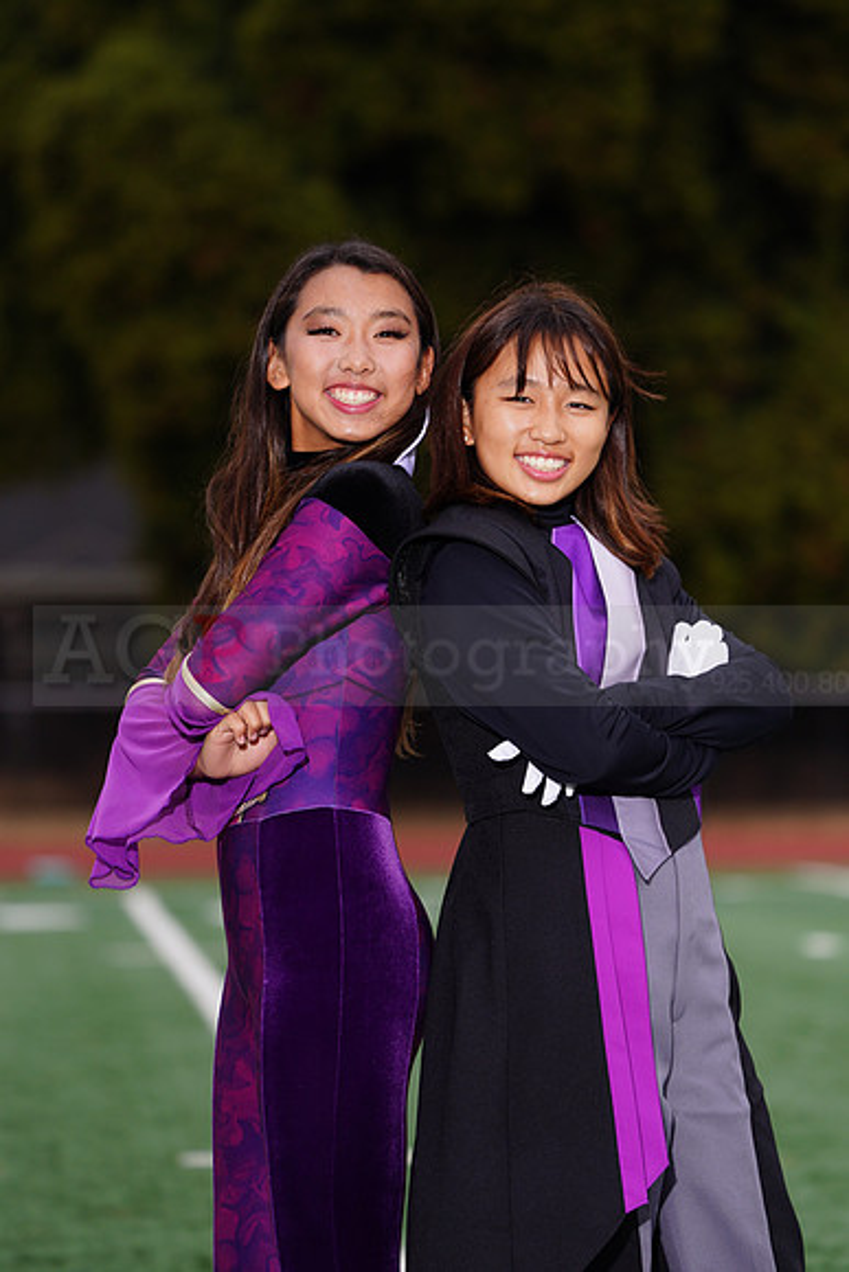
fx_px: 8308
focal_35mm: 235
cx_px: 424
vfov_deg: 8.8
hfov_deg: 5.9
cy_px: 636
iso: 200
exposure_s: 1/200
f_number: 5.6
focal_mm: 235
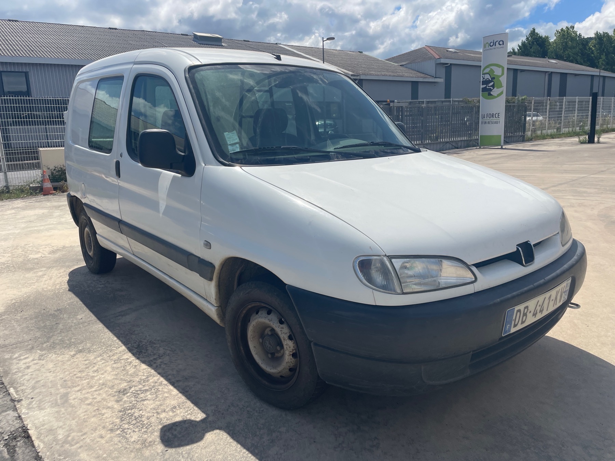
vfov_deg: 53.1
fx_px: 462
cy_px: 230
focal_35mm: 26
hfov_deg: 67.3
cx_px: 308
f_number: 1.6
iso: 32
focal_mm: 4.2
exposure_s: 1/6494
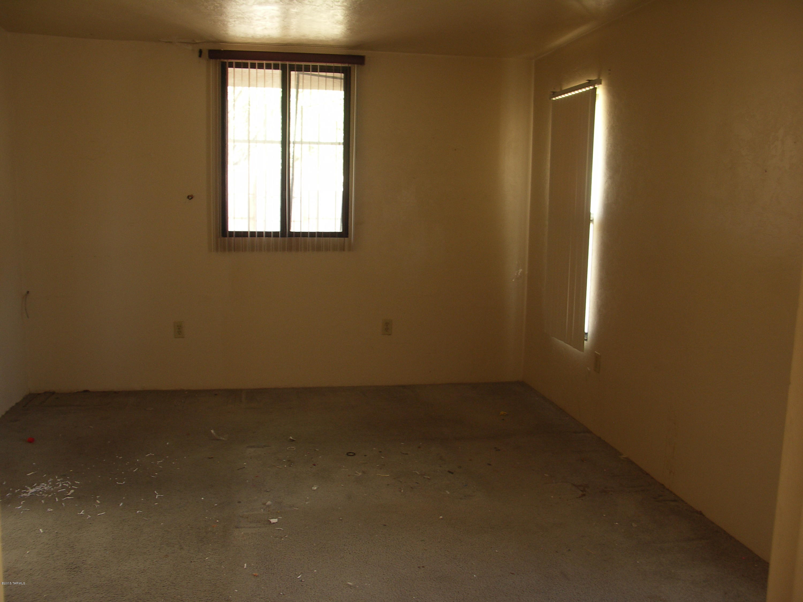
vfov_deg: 31.5
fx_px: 1067
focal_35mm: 46
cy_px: 301
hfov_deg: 41.2
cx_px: 402
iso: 100
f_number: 2.8
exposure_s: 1/13
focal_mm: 11.7
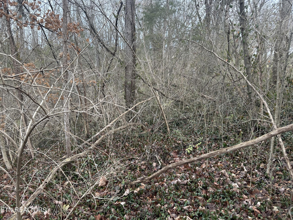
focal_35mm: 24
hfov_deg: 71.6
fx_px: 203
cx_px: 146
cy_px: 110
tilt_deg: -8.9
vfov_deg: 56.8
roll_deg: -4.1
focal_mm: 6.86
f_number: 1.78
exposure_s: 1/235
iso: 64
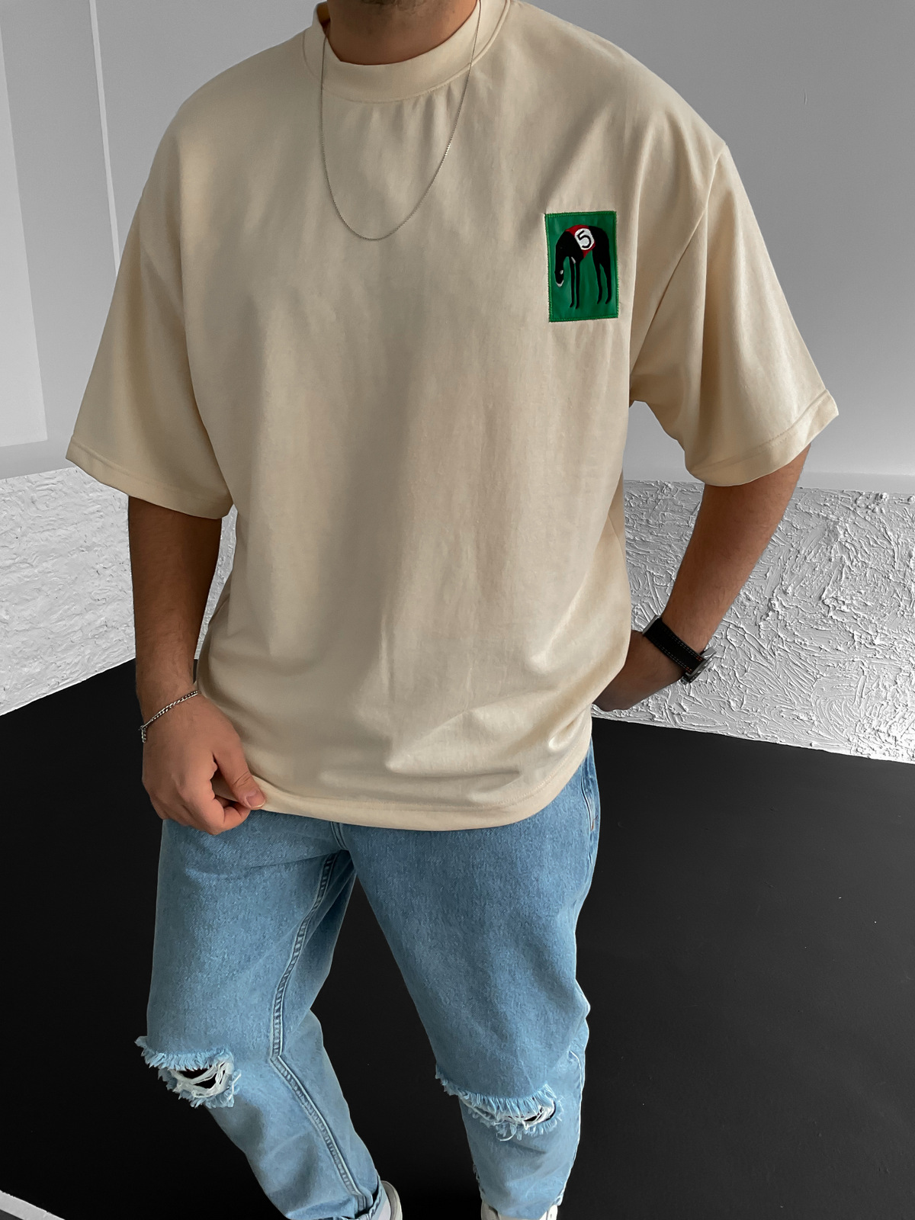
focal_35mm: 29
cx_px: 458
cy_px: 610
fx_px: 1022
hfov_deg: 48.2
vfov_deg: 61.7
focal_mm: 3
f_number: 1.8
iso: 64
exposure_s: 1/120
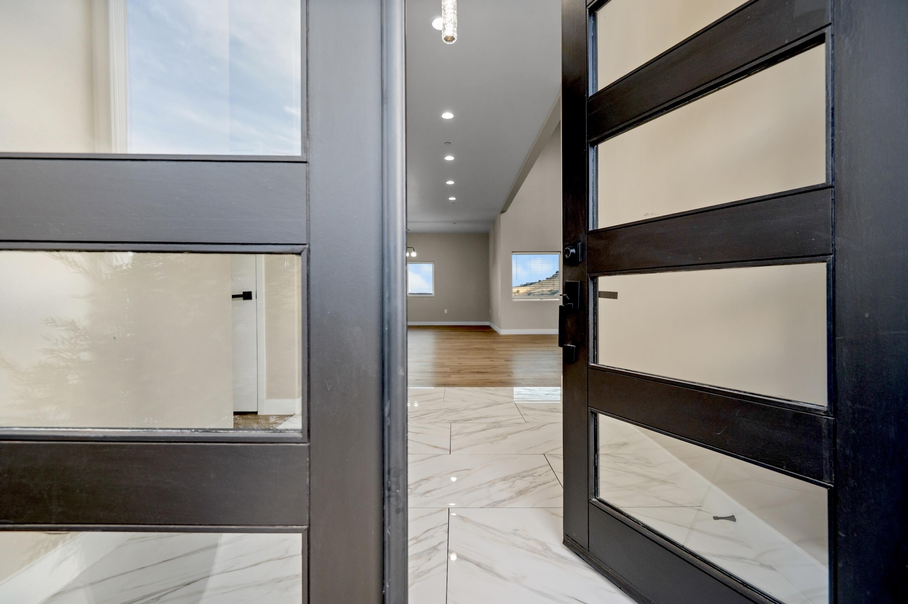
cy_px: 302
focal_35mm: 16
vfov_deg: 73.7
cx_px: 454
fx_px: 403
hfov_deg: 96.8
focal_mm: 16
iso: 400
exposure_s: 1/125
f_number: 4
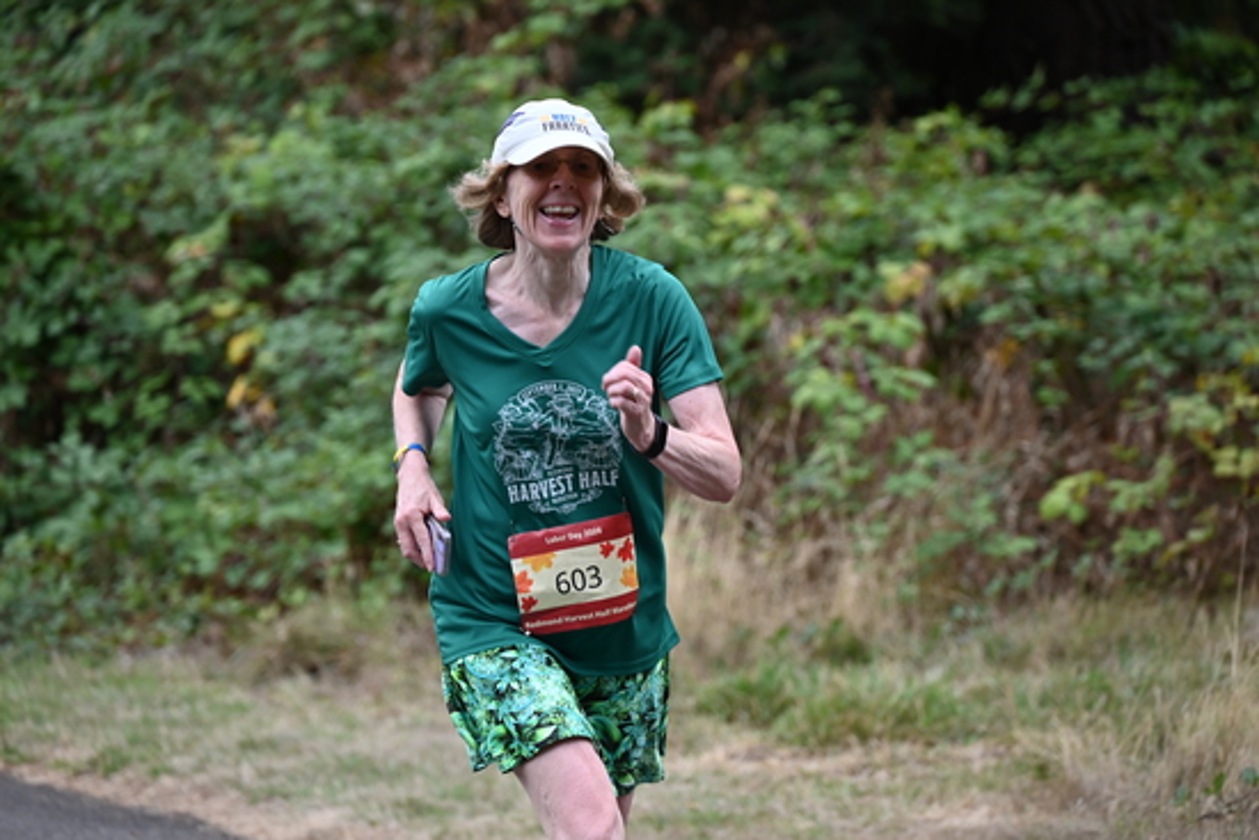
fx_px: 6996
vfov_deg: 6.9
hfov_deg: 10.3
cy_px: 420
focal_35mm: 200
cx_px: 630
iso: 400
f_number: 6.3
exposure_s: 1/400
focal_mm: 200
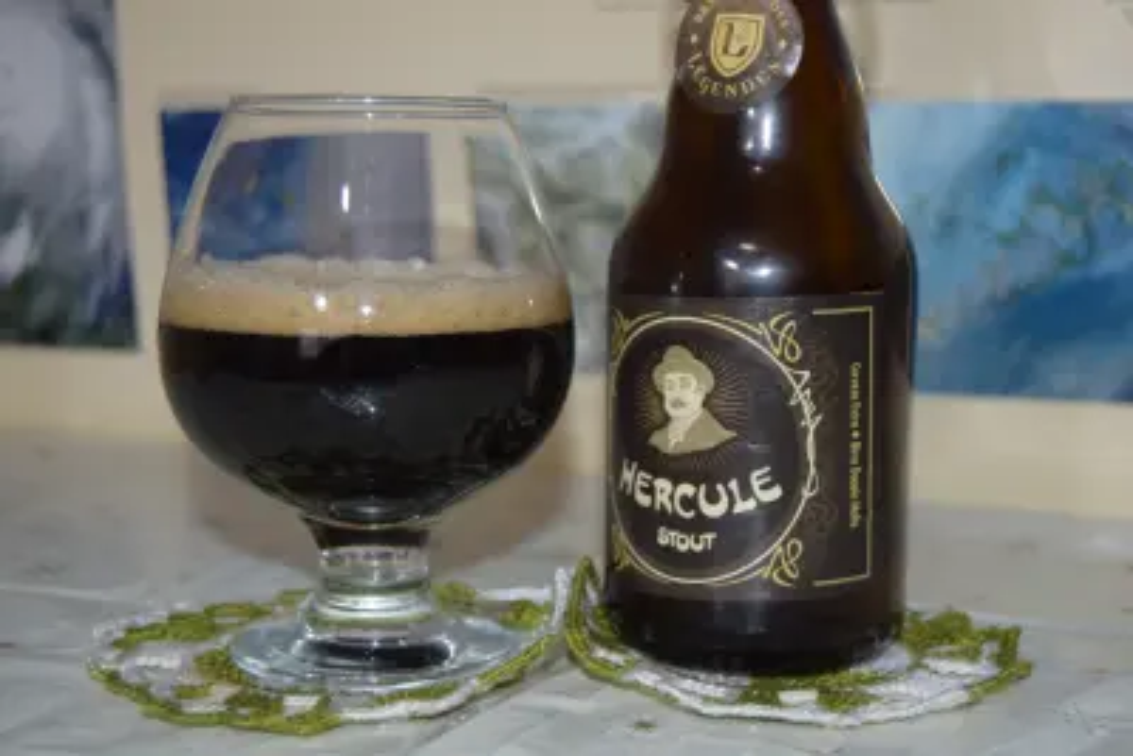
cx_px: 566
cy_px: 378
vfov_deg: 22.6
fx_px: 1889
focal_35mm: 60
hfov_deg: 33.4
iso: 360
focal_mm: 40
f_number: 5
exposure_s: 1/60
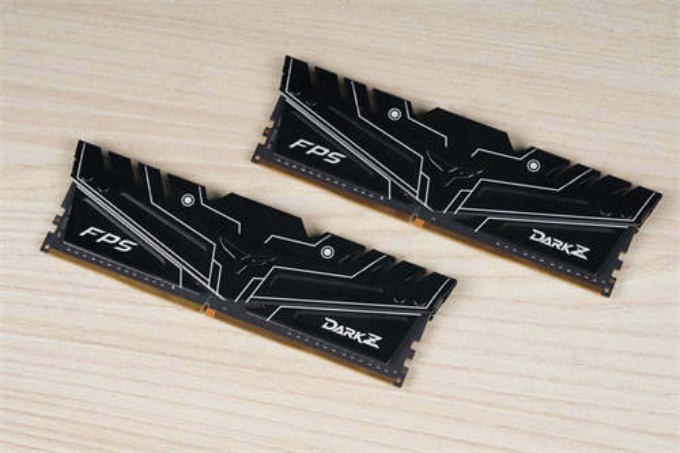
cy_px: 226
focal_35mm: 105
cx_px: 340
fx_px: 1983
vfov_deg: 13.0
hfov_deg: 19.5
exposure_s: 1/160
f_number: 11
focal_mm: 70
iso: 100
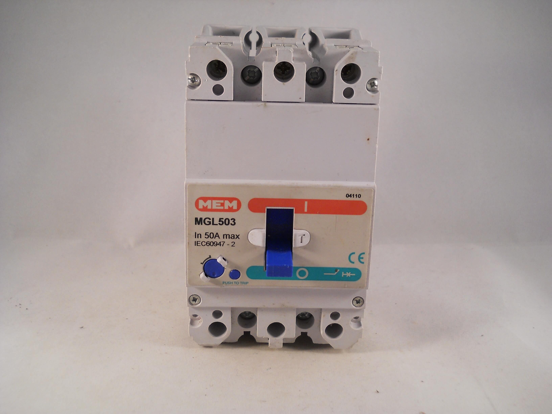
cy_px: 207
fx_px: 654
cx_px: 276
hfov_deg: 45.8
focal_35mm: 41
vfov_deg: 35.1
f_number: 3.1
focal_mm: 6.7
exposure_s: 1/30
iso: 125
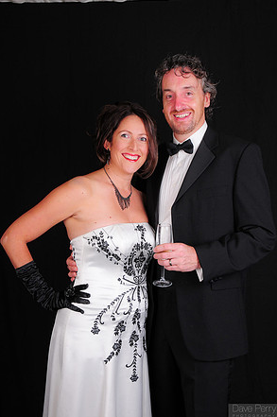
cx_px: 139
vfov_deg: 38.2
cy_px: 205
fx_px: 602
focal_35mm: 52
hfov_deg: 25.9
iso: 200
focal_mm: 34
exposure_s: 1/125
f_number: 8
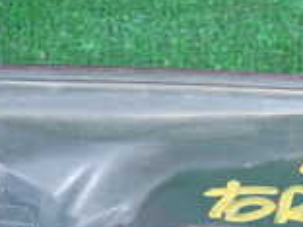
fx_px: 1821
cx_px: 344
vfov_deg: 7.1
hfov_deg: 9.4
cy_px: 241
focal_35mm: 208
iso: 640
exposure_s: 1/125
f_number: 3.3
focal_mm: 9.65
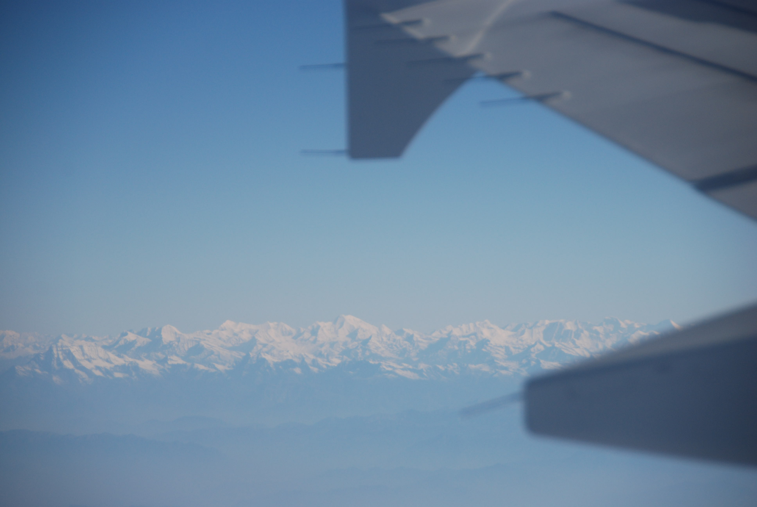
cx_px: 378
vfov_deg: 6.8
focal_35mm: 202
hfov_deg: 10.1
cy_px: 254
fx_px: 4263
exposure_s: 1/1000
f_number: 5.6
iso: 200
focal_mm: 135
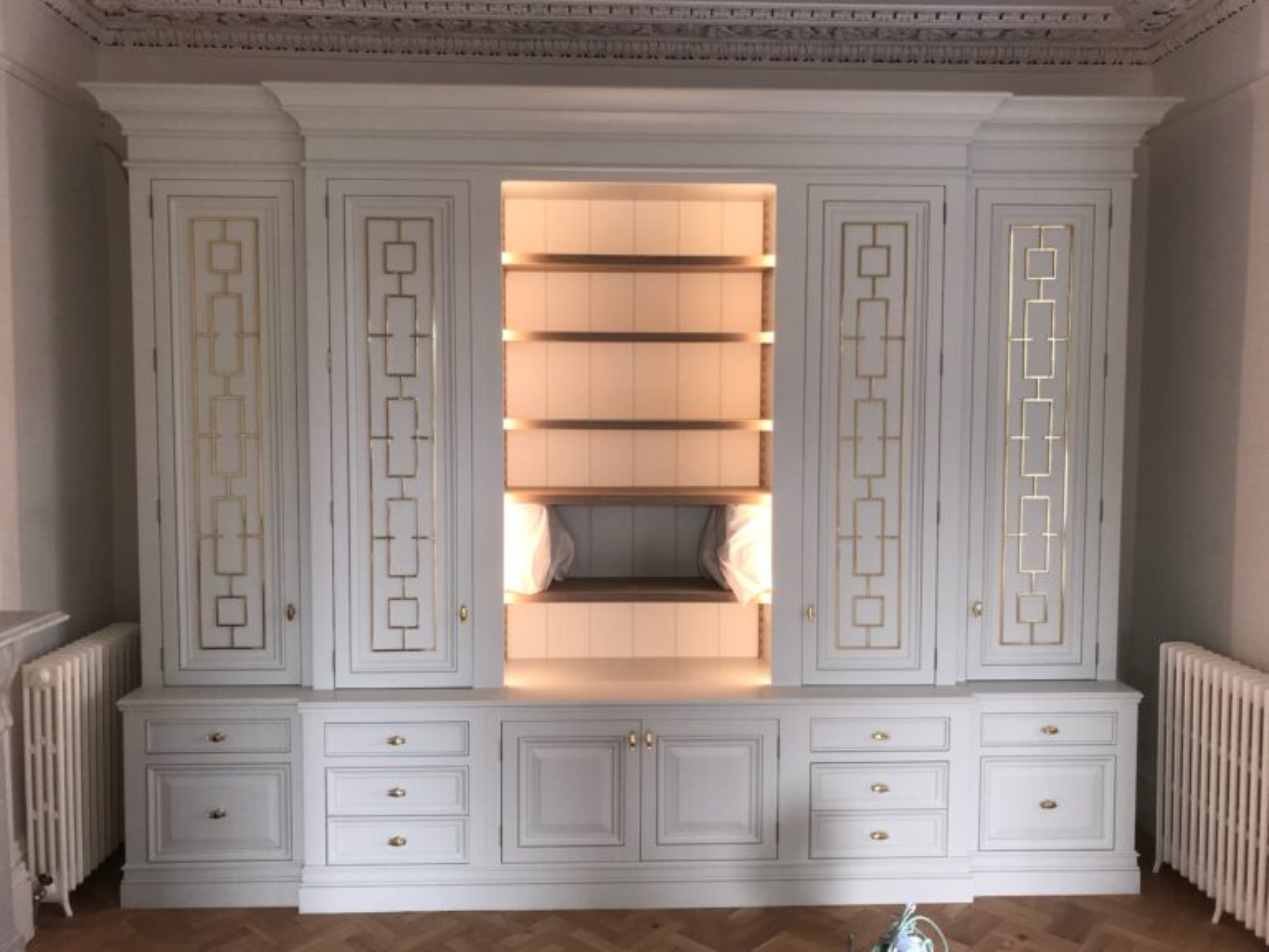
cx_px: 634
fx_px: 1026
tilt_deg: -3.1
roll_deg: +0.2
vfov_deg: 49.7
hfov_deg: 63.4
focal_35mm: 28
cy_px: 476
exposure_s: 1/33
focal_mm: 3.99
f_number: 1.8
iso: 32
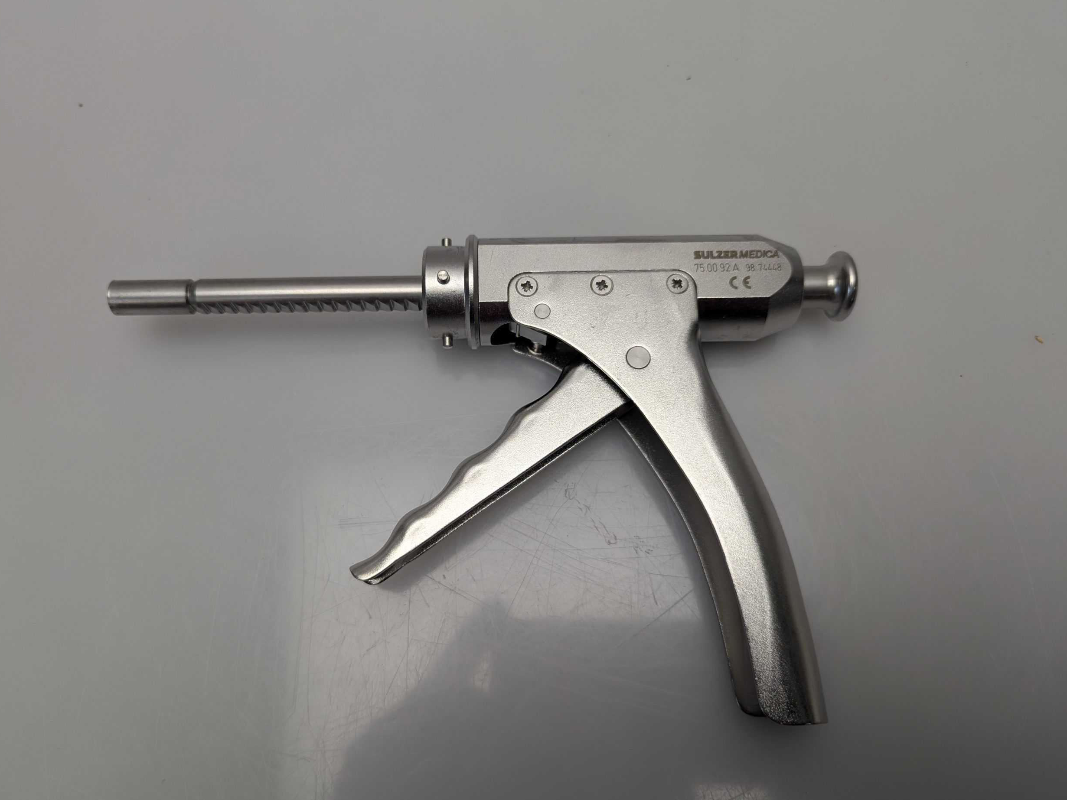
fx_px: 771
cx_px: 515
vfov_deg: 54.9
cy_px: 395
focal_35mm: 25
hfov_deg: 69.4
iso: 43
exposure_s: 1/193
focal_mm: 6.81
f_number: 1.85
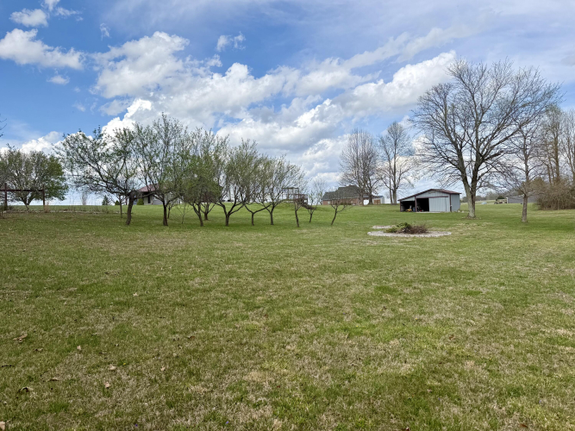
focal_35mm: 24
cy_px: 216
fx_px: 399
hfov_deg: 71.6
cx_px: 288
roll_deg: +3.7
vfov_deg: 56.8
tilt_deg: -0.4
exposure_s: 1/5319
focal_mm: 6.76
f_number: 1.78
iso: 80
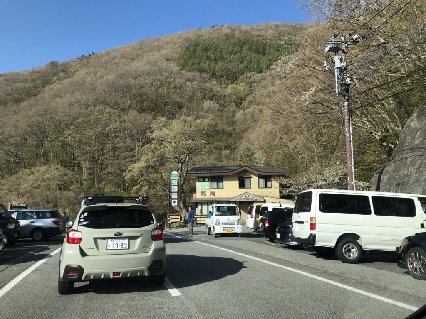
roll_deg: +1.8
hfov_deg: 63.4
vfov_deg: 49.7
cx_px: 213
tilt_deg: +9.4
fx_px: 345
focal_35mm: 28
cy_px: 160
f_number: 1.8
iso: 20
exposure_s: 1/1066
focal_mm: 3.99
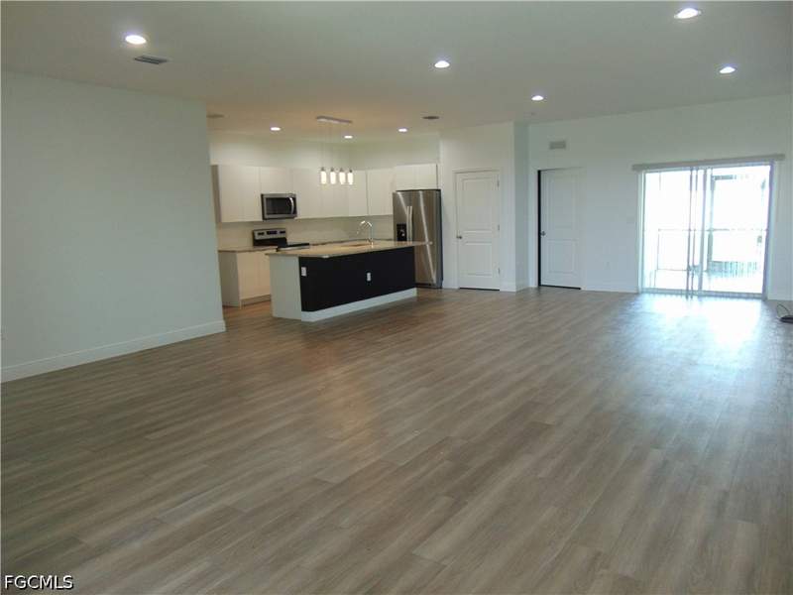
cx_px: 396
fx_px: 573
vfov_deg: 54.9
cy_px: 298
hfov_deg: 69.4
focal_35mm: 25
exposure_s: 1/30
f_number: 3
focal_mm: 4.5
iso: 100
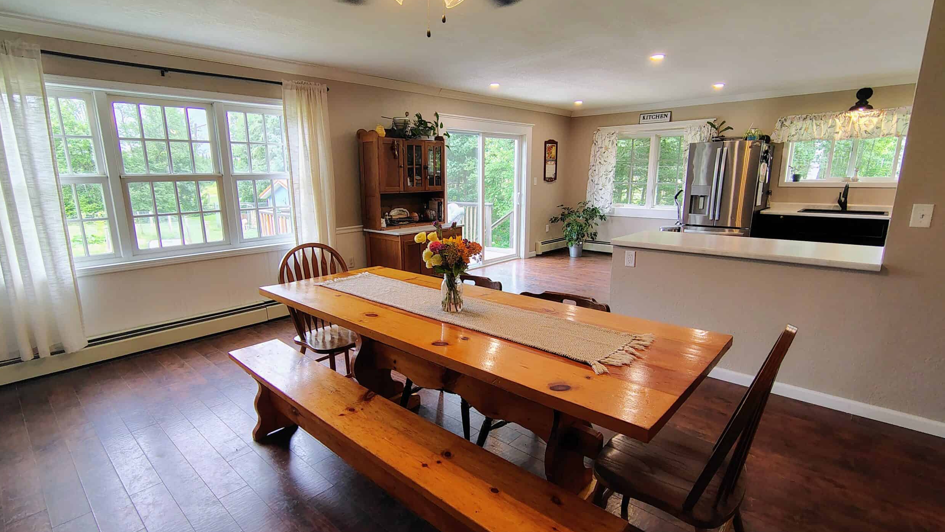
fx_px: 451
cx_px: 460
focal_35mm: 18
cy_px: 275
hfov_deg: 92.6
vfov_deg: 61.0
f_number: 2.2
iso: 337
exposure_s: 1/60
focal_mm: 2.13
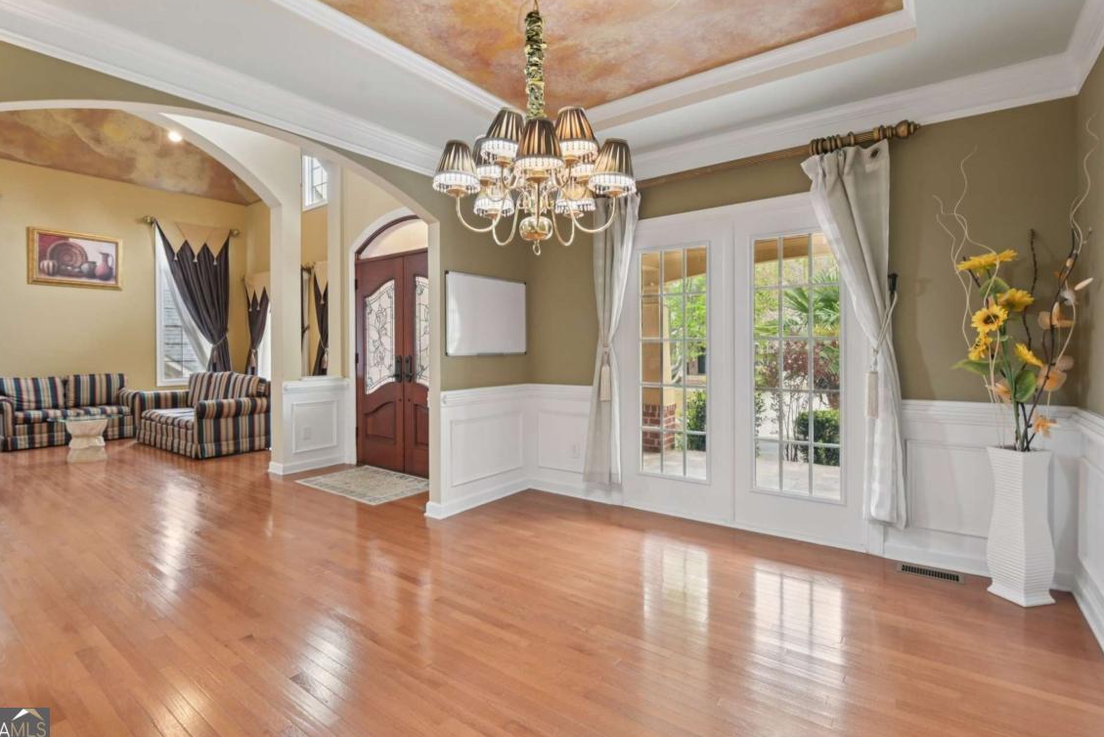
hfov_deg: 93.2
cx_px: 518
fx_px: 521
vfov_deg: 70.4
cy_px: 355
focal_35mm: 17
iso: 400
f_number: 8
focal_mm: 16
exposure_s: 1/13
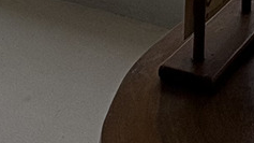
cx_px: 311
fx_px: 693
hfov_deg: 19.5
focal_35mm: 103
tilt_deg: +1.6
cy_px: -347
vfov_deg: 8.6
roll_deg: +0.1
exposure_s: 1/3390
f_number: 2.2
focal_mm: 2.22
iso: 50
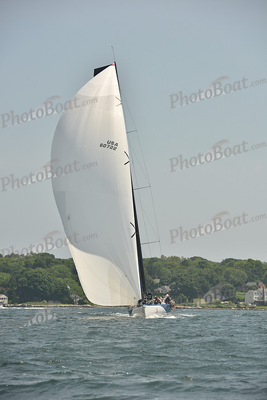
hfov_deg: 9.2
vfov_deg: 13.7
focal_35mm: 150
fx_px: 1668
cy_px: 200
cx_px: 134
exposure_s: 1/640
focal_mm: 150
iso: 250
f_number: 6.3
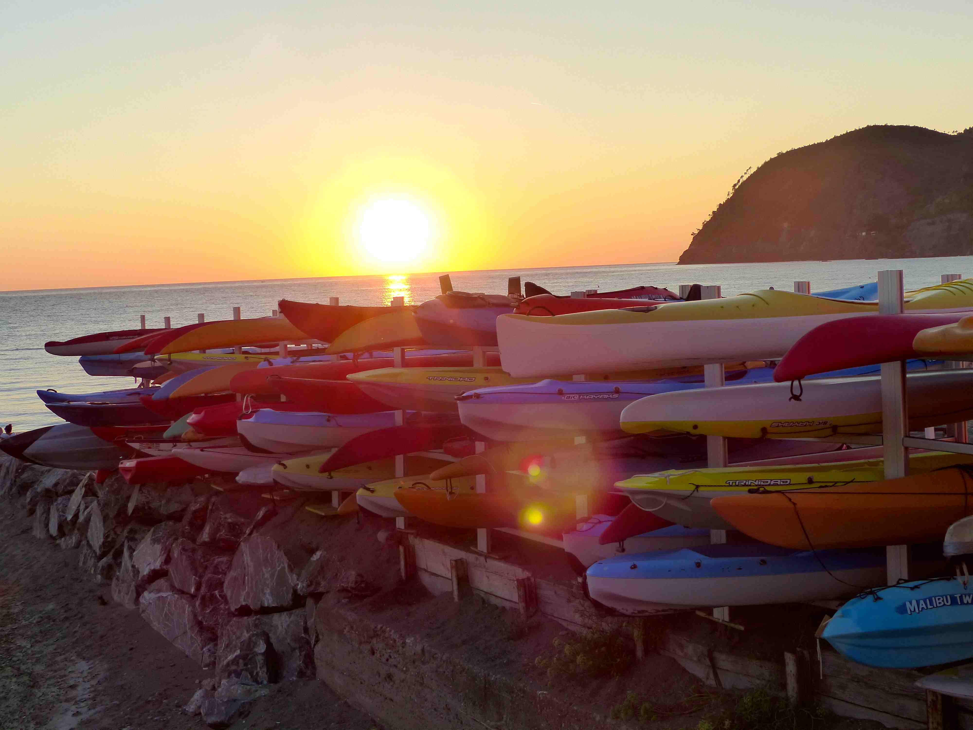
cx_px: 486
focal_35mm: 53
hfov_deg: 36.2
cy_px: 365
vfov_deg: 27.5
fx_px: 1490
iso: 200
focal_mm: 9.1
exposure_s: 1/640
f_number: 3.2
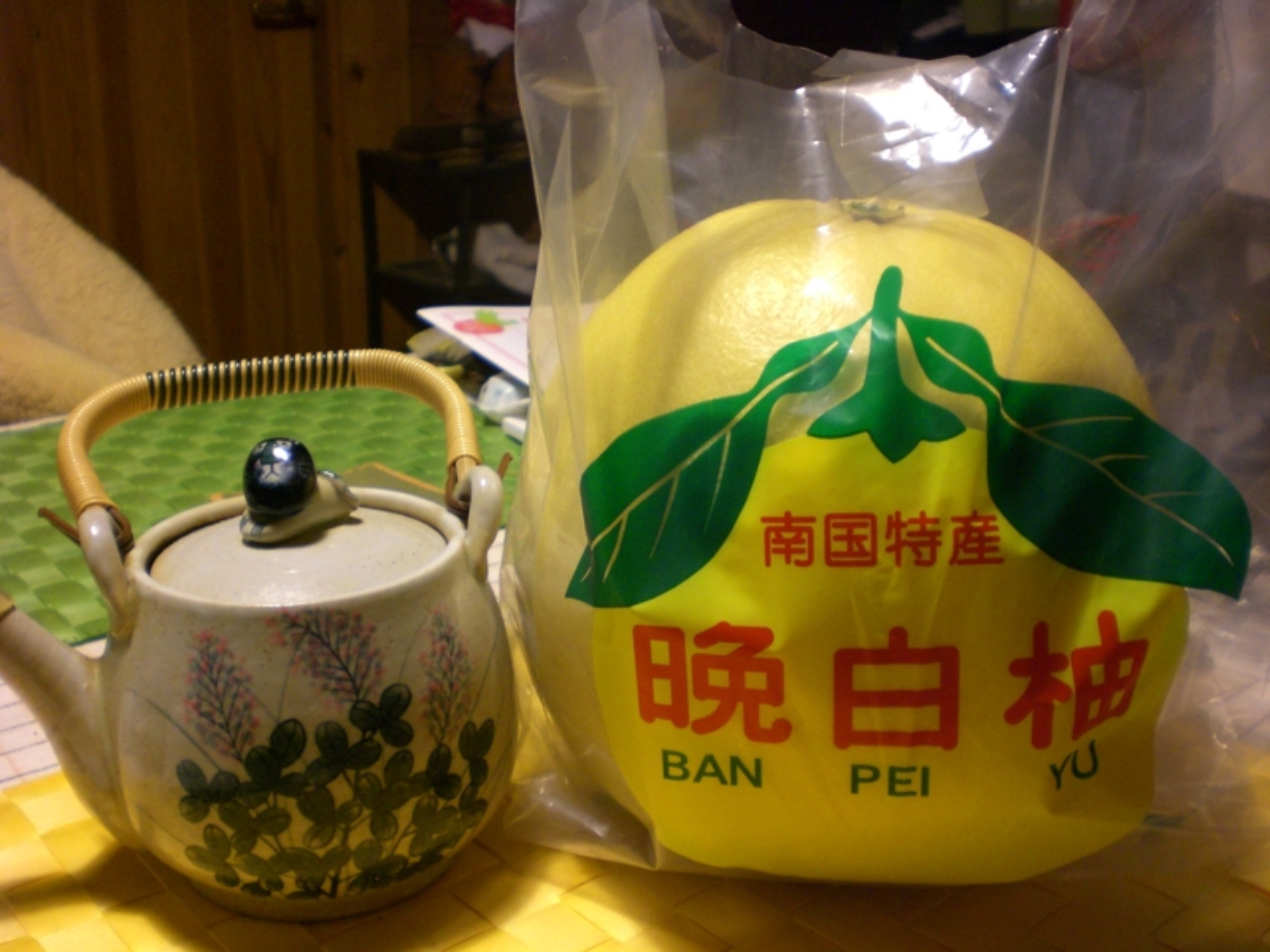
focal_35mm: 38
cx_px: 635
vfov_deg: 37.7
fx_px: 1394
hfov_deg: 49.0
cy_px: 476
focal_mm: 6.3
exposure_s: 1/10
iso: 200
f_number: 3.1
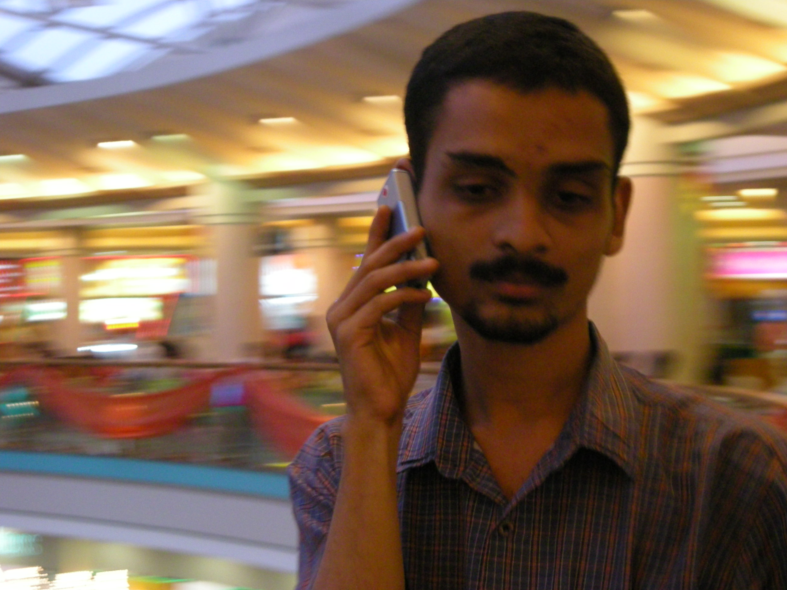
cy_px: 295
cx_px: 395
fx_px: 2410
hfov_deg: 18.5
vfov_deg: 14.0
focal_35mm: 106
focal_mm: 17.1
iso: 400
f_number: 4.7
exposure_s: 1/12.6
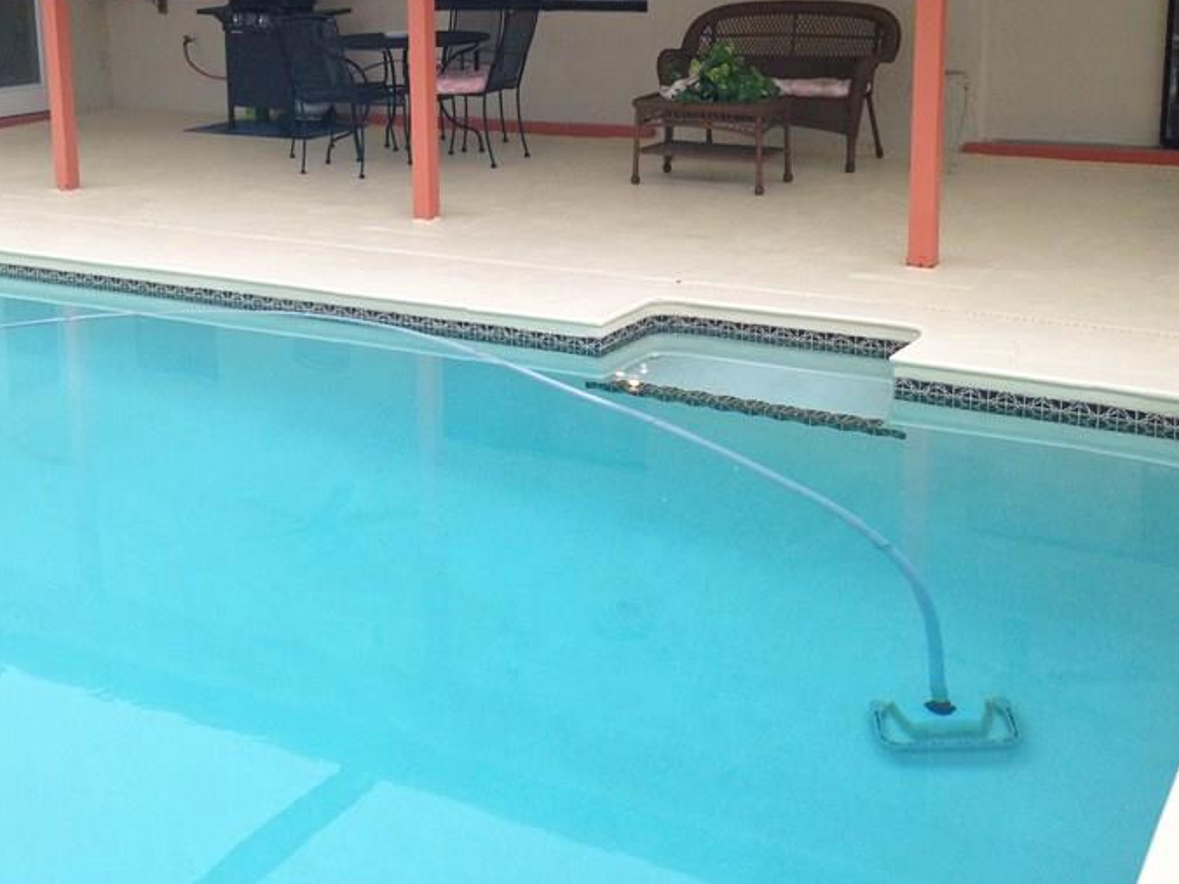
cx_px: 420
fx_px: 1703
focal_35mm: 50
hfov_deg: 37.9
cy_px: 228
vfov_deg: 28.7
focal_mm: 4.12
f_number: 2.4
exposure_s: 1/142
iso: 50
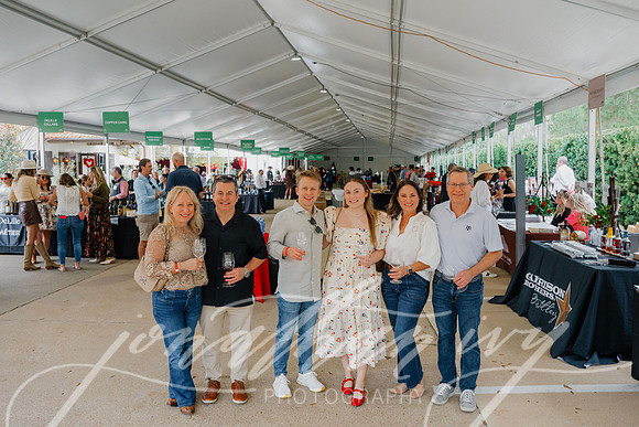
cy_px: 214
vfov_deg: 45.0
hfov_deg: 63.6
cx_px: 320
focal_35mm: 29
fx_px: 515
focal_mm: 29
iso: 1100
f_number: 5.6
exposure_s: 1/320
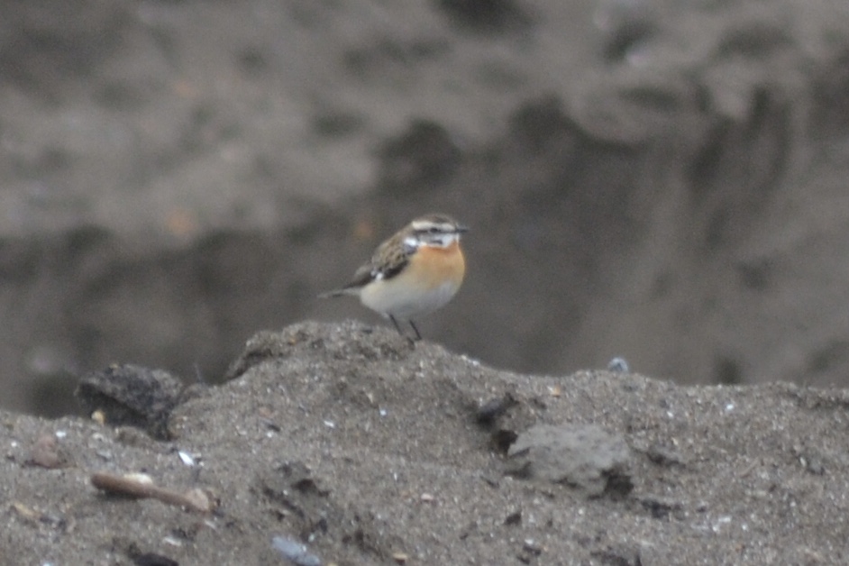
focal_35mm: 450
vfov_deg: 3.1
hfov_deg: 4.6
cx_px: 424
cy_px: 283
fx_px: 10612
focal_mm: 300
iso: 400
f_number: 5.6
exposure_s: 1/640
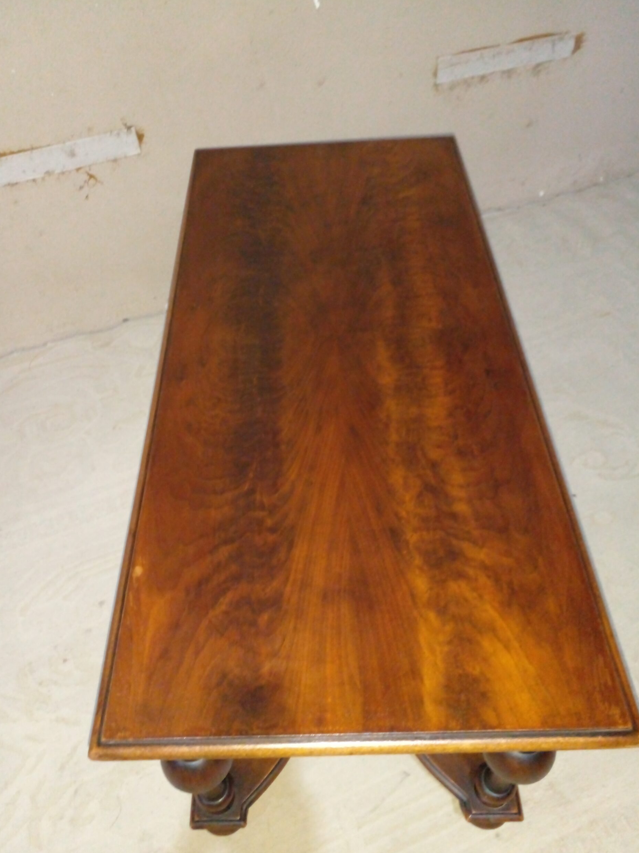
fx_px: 689
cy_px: 435
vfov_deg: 63.4
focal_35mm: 28
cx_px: 314
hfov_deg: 49.7
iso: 500
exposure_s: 1/20
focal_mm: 3.6
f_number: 1.9
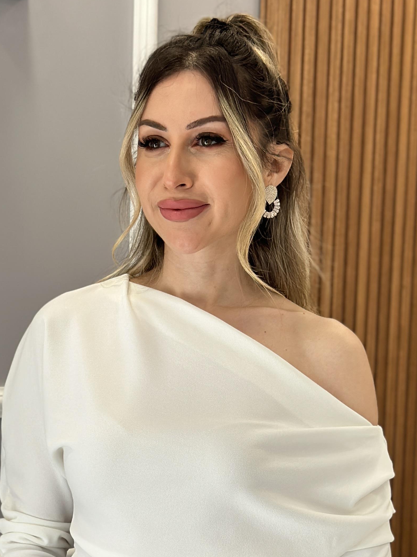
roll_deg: -1.2
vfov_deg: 20.9
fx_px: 1478
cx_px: 165
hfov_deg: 16.0
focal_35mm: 92
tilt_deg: -8.3
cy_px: 493
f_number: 1.78
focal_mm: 6.86
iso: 125
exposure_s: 1/172
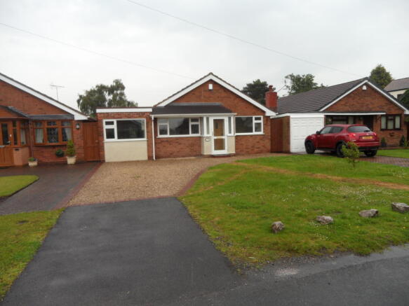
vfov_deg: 56.8
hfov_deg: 71.6
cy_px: 153
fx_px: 284
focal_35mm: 24
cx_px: 204
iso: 80
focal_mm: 4.1
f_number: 2.9
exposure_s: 1/250
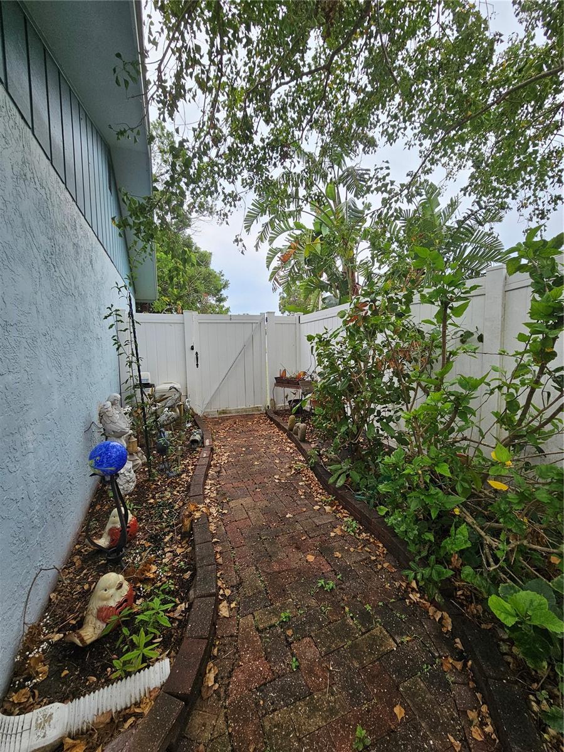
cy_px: 376
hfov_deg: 89.9
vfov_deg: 106.2
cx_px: 282
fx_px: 282
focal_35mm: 13
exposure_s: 1/754
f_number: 2.2
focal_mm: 2.2
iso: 64
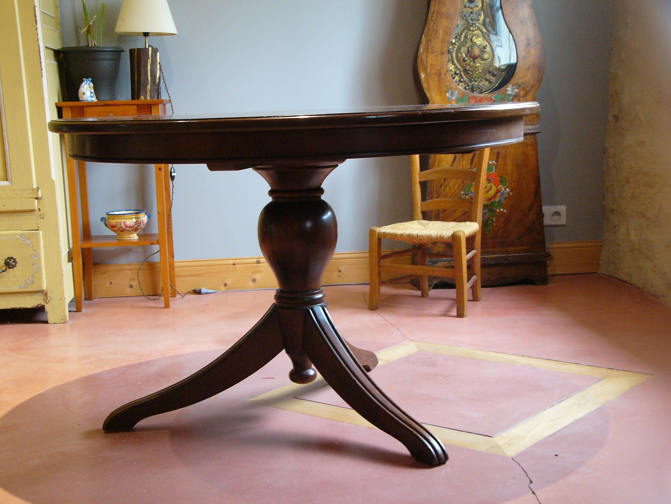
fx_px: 1047
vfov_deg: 27.0
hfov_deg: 35.5
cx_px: 336
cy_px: 252
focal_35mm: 54
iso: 200
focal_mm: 9
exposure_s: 1/5
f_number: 2.8
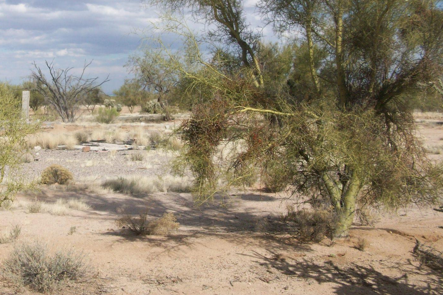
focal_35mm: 52
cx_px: 124
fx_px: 640
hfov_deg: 37.5
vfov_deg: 25.5
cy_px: 51
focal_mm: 5.7
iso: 64
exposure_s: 1/501
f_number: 5.5
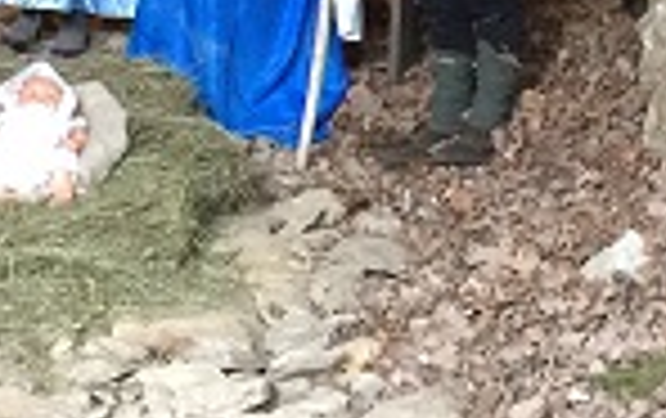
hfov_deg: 14.4
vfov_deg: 8.4
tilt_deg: +1.4
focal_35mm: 145
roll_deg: -2.2
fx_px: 2636
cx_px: 297
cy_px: -533
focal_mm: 4.15
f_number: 2.2
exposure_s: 1/17
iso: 125
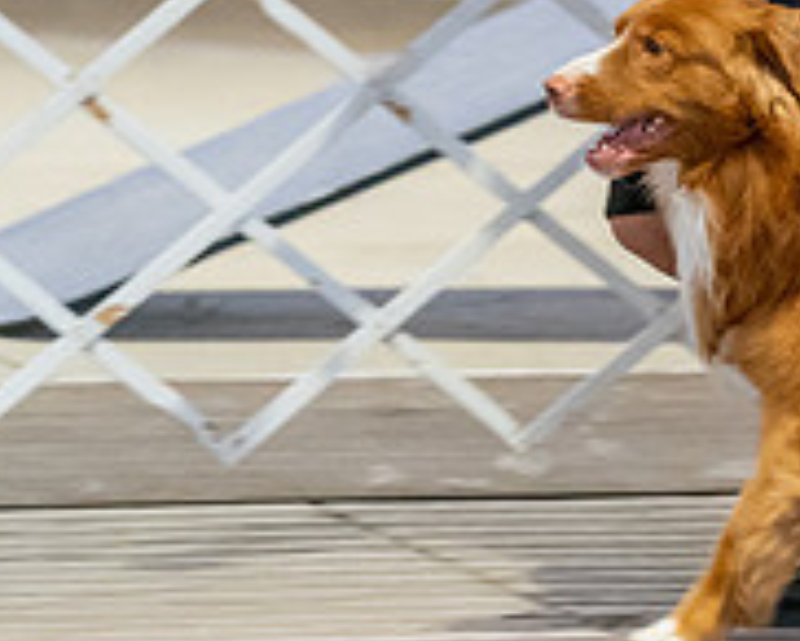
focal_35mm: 612
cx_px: 965
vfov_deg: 2.5
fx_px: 14506
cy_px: -9
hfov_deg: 3.2
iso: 6400
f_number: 3.5
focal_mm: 176
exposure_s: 1/250
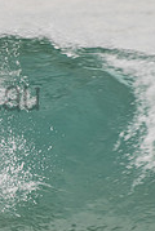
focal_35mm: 1617
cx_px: -97
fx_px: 10402
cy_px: 81
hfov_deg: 0.9
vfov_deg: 1.3
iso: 250
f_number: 5.6
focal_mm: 500
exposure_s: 1/320
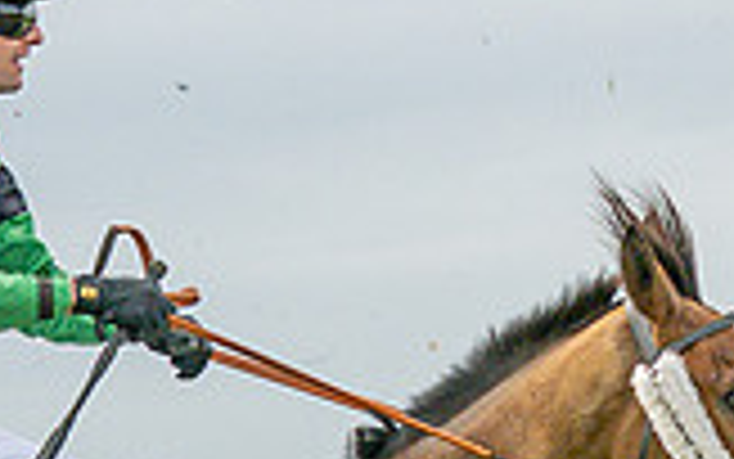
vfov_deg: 4.2
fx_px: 6183
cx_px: 371
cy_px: 1155
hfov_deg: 6.8
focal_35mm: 309
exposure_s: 1/2500
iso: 400
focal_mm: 35
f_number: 2.8
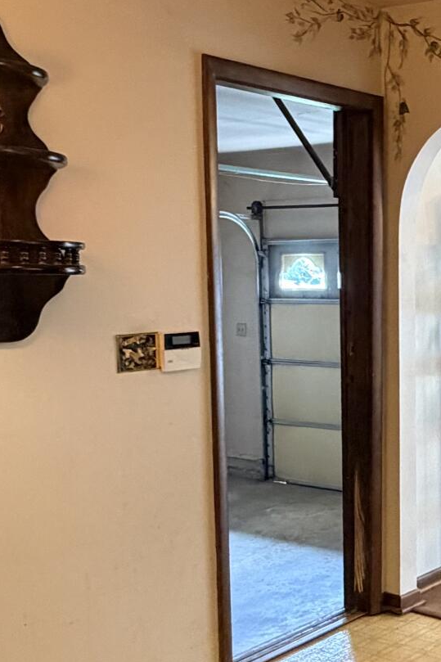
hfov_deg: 24.0
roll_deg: -0.4
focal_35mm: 54
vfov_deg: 36.8
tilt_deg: -5.9
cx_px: 439
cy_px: 394
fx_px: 993
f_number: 2.2
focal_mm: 2.22
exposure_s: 1/60
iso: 400
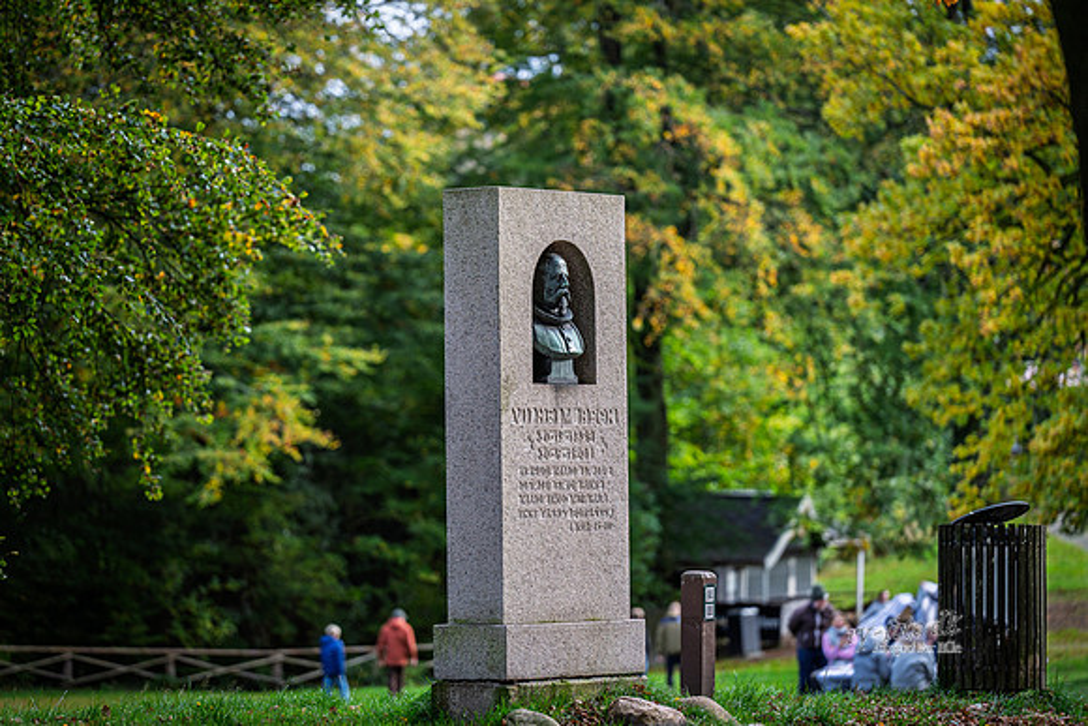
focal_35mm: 156
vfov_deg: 8.8
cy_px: 363
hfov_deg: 13.2
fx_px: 4701
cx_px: 544
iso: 320
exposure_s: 1/640
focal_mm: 150
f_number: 2.8
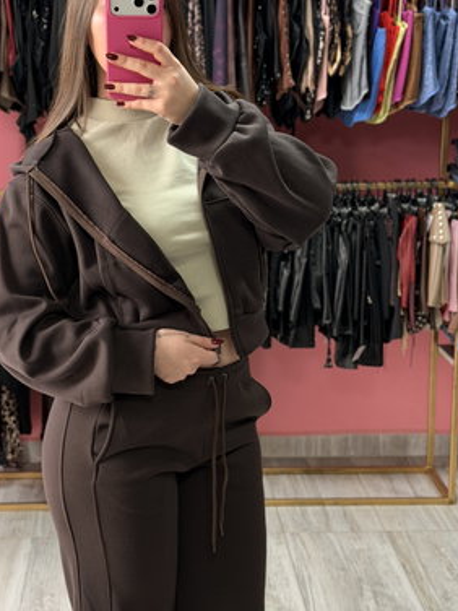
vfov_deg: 28.5
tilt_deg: -16.4
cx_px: 162
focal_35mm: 68
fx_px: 1200
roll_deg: +0.9
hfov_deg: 21.6
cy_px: 355
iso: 160
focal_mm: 6.76
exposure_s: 1/60
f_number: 1.78
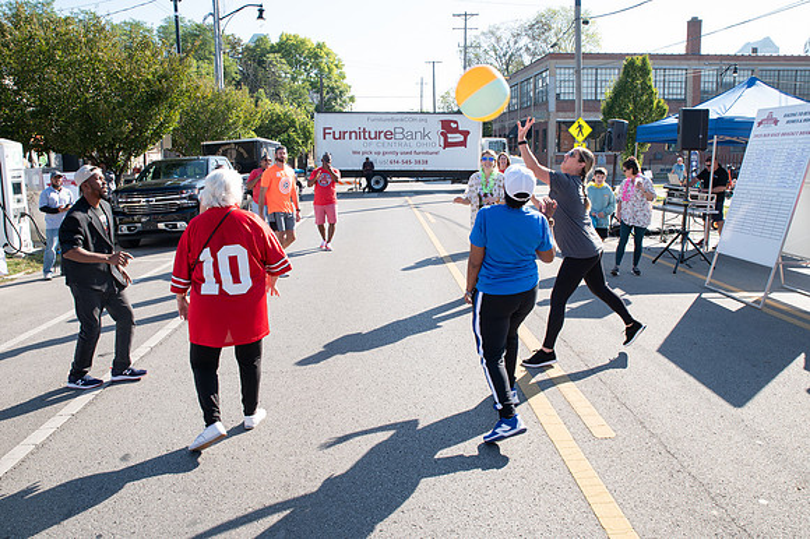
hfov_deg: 66.9
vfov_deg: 47.5
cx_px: 409
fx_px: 613
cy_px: 257
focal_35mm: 27
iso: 250
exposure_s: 1/200
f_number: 8
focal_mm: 24
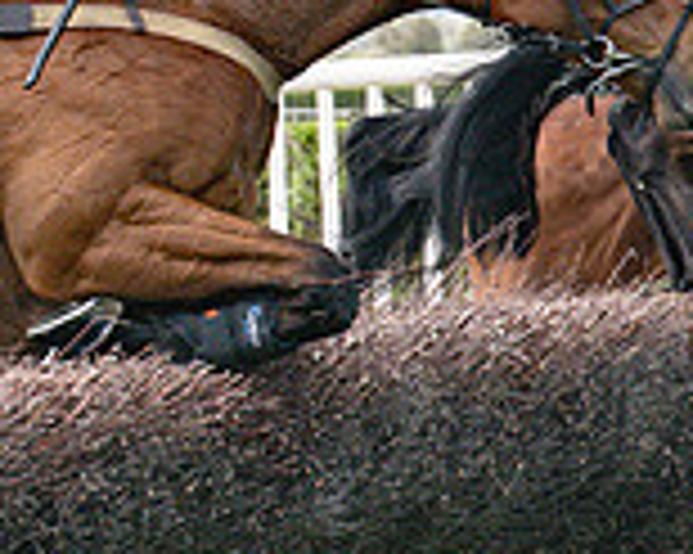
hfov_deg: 5.8
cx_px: 1182
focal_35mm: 327
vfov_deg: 4.7
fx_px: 6703
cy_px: -64
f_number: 5
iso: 400
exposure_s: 1/3200
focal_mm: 70
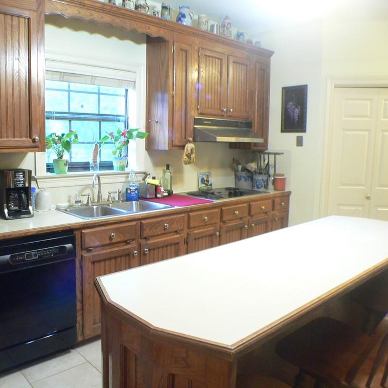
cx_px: 137
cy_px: 192
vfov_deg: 39.2
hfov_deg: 38.8
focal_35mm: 43
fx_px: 545
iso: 200
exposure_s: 1/5
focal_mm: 6
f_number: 2.8
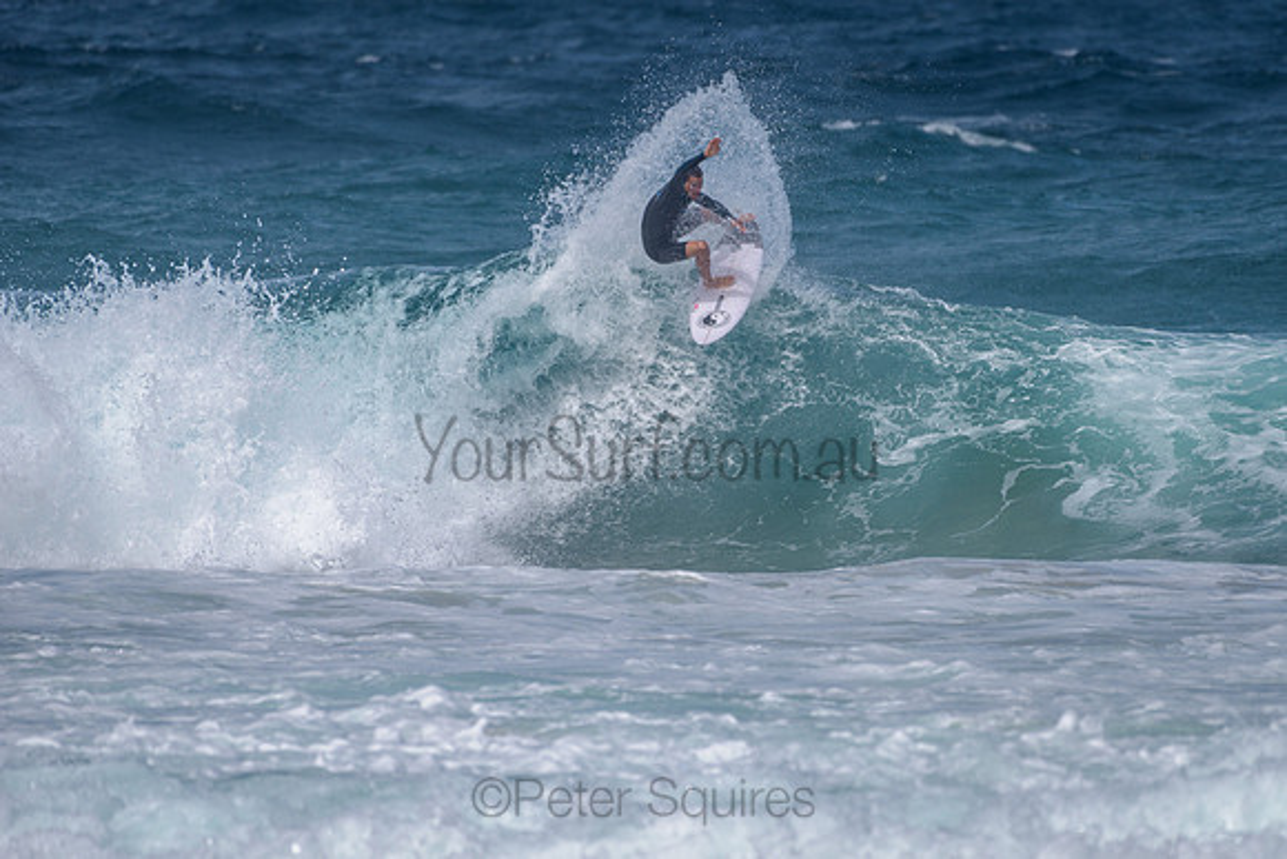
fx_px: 21931
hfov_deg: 3.4
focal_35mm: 613
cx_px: 786
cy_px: 375
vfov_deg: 2.2
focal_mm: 500
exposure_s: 1/2000
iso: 80
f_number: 5.6
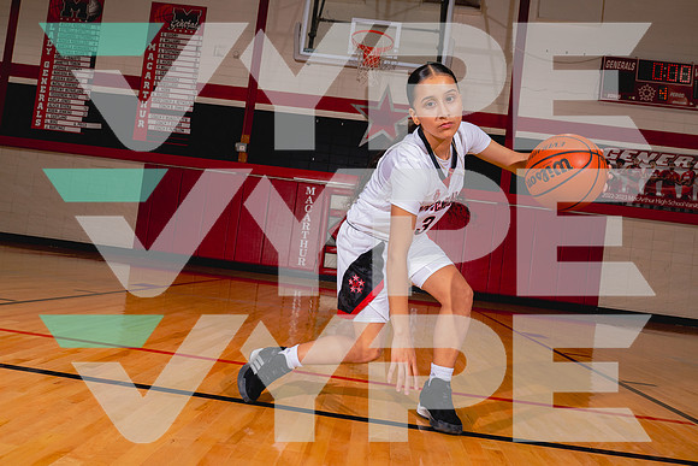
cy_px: 233
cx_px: 349
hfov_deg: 65.5
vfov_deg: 46.4
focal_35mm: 28
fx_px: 543
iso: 800
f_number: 8
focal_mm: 28
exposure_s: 1/250
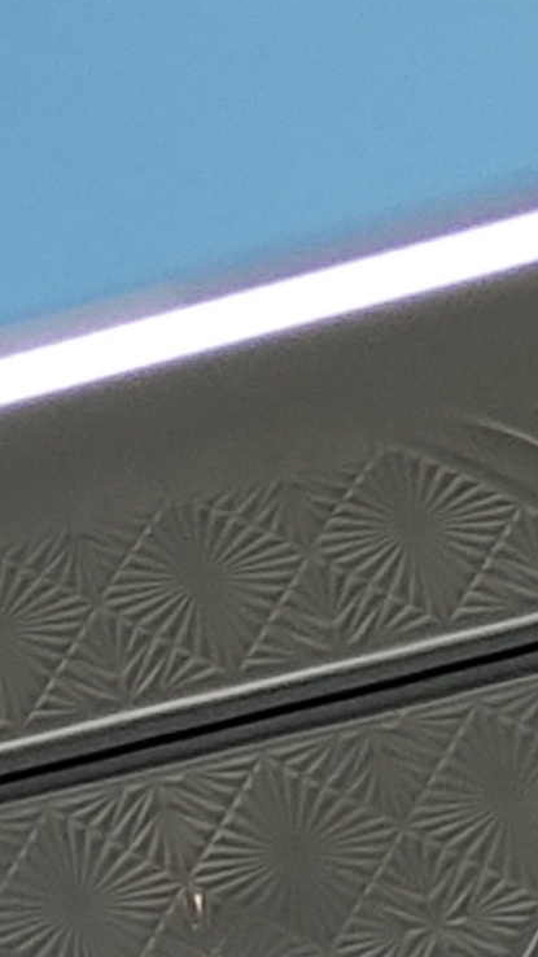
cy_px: 1445
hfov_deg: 4.7
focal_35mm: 250
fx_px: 6342
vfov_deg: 8.4
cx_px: -767
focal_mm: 4.27
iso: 241
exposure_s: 1/100
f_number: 1.8
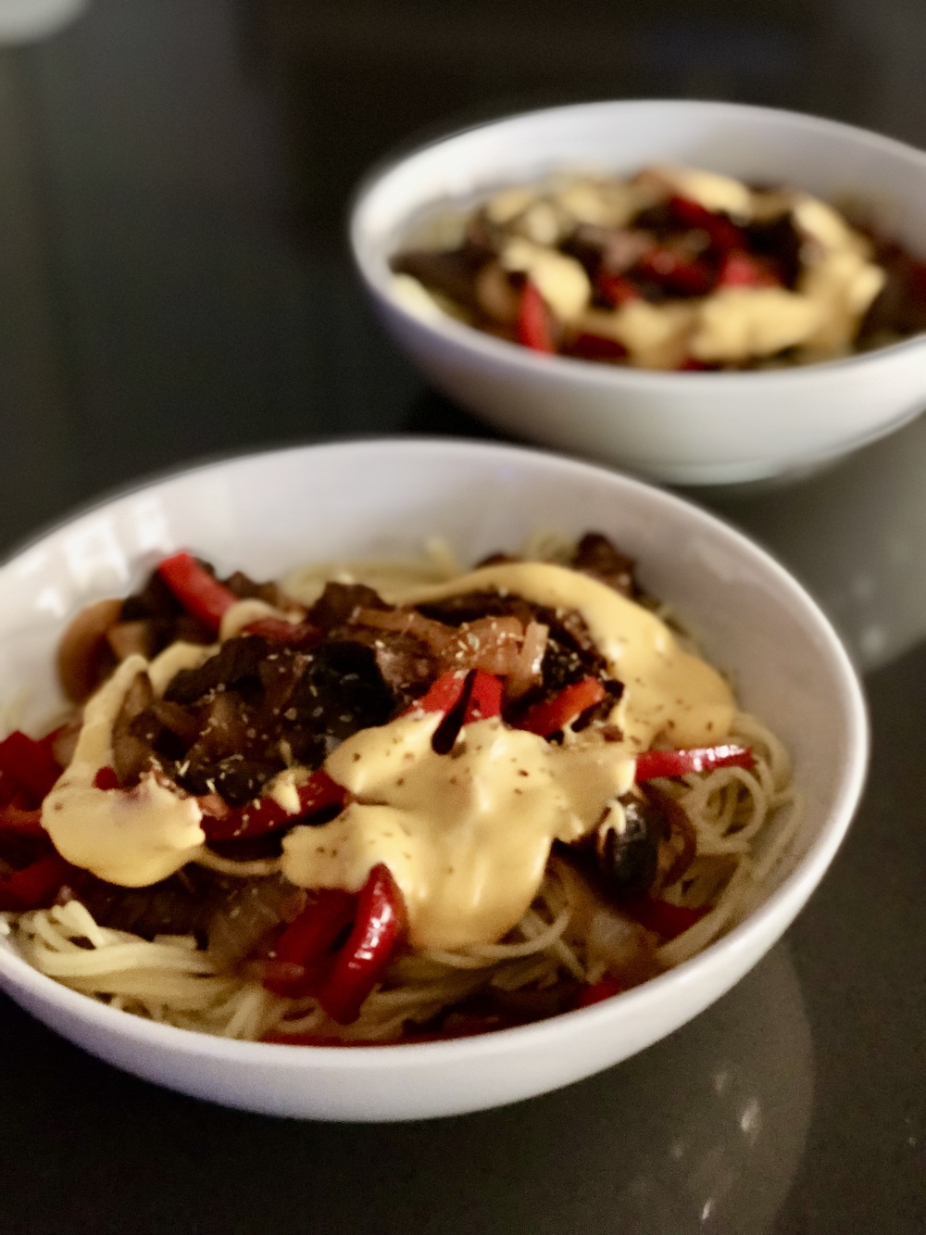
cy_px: 618
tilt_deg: -35.7
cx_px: 463
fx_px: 1854
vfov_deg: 36.8
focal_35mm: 52
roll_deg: +0.8
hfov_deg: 28.0
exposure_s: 1/8
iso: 250
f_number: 2.4
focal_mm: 6
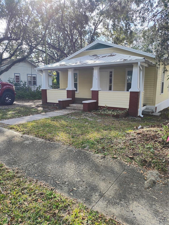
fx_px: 163
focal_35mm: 25
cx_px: 84
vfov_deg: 69.4
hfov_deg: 54.9
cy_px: 112
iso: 101
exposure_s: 1/439
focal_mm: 4.15
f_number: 1.5
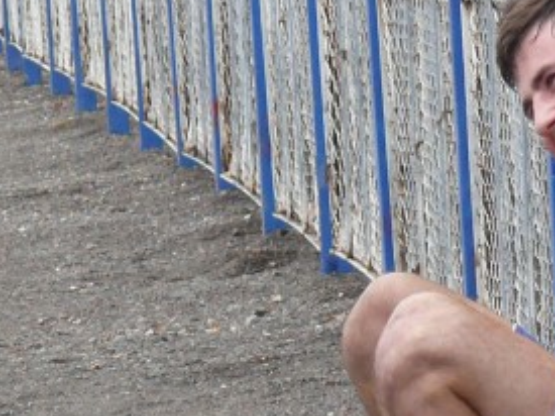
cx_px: 640
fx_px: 10032
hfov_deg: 3.2
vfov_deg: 2.4
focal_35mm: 626
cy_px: 248
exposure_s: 1/250
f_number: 3.6
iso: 200
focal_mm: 31.9
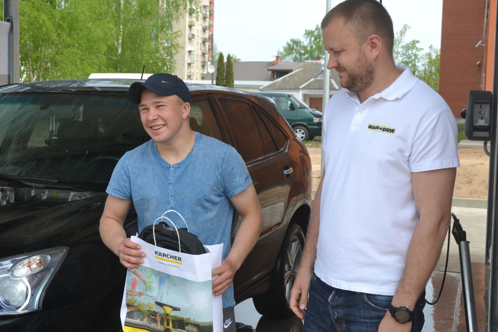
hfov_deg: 35.6
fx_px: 775
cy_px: 160
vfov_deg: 24.2
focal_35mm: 56
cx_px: 242
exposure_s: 1/250
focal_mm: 36
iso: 400
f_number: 10
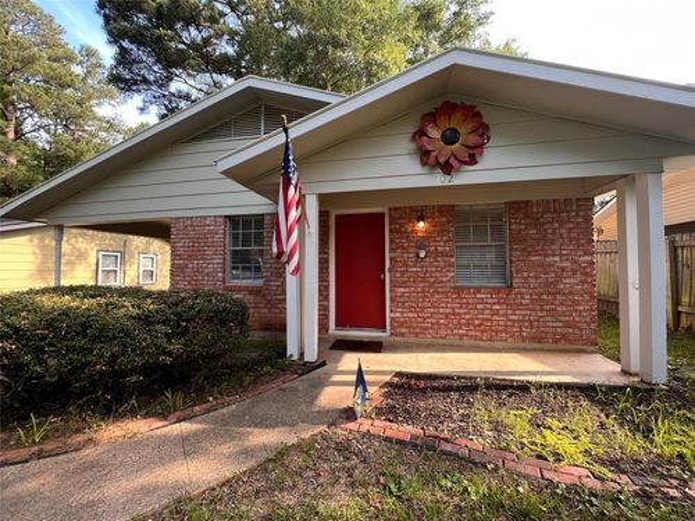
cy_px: 260
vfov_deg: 89.9
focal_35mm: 13
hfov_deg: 106.2
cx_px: 348
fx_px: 261
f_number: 1.8
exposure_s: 1/105
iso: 32
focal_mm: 1.57
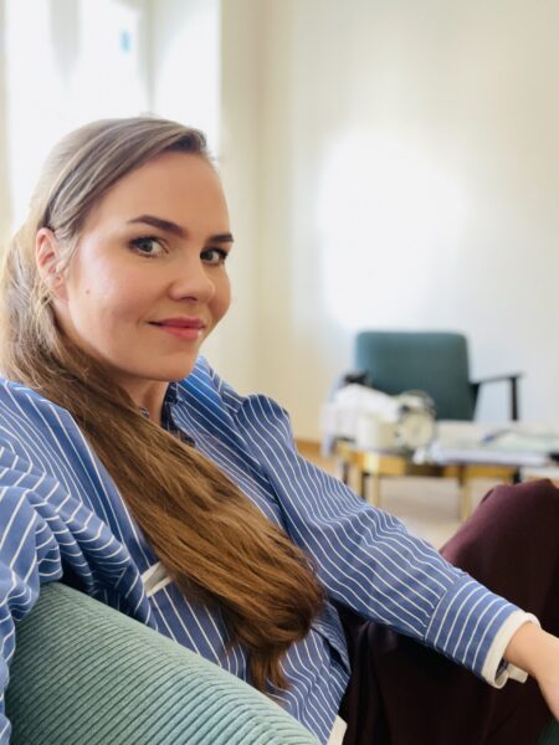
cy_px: 372
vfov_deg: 60.0
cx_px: 280
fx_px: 646
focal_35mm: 30
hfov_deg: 46.8
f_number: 2.2
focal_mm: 2.71
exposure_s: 1/50
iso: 250
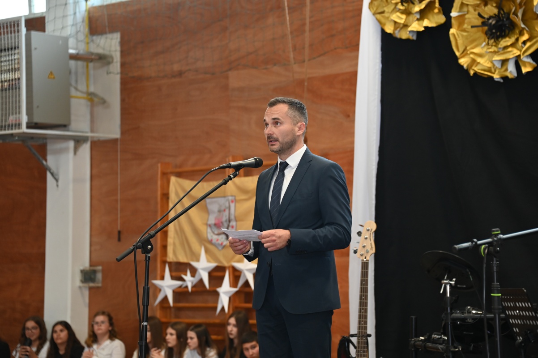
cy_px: 179
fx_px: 1568
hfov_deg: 19.5
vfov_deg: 13.0
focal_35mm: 105
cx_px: 269
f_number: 5.3
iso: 1250
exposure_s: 1/60
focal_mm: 105
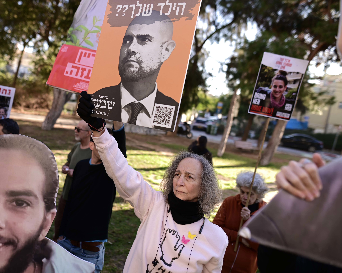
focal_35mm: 28
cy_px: 133
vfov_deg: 51.5
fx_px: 283
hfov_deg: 61.5
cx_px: 131
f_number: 2
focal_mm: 24
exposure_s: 1/250
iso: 50
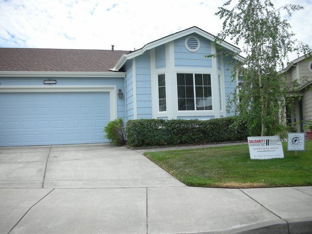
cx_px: 156
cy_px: 117
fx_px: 315
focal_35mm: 35
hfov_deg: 52.6
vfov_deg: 40.7
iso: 50
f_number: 3
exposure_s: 1/483
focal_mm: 5.8
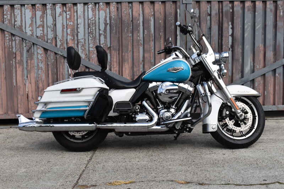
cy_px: 94
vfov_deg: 29.0
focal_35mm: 46
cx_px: 142
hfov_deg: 42.3
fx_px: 367
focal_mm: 31
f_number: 9
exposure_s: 1/320
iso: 100
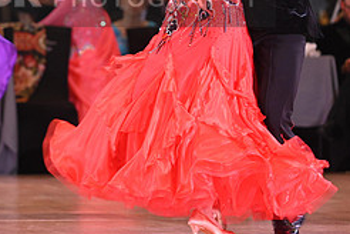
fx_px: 4589
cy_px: -11
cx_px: 121
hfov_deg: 4.4
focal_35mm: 472
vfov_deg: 2.9
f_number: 4.5
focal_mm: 200
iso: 1600
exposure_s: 1/200
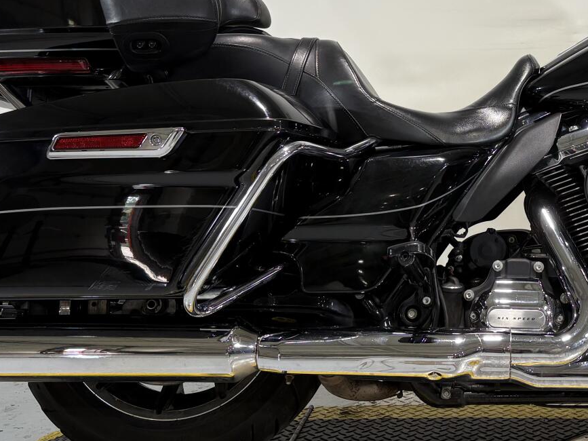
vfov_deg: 24.1
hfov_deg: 30.9
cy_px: 104
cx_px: 517
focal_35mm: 60
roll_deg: -0.5
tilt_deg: -2.9
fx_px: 1019
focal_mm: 5.96
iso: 50
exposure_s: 1/120
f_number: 1.6
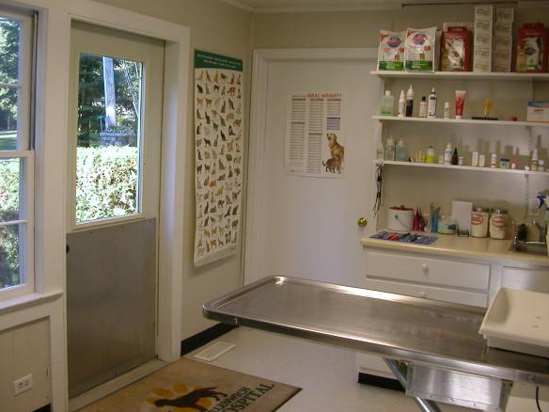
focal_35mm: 38
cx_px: 275
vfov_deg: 37.7
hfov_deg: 49.0
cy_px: 203
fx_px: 603
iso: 100
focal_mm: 5.6
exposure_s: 1/79.7
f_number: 2.7
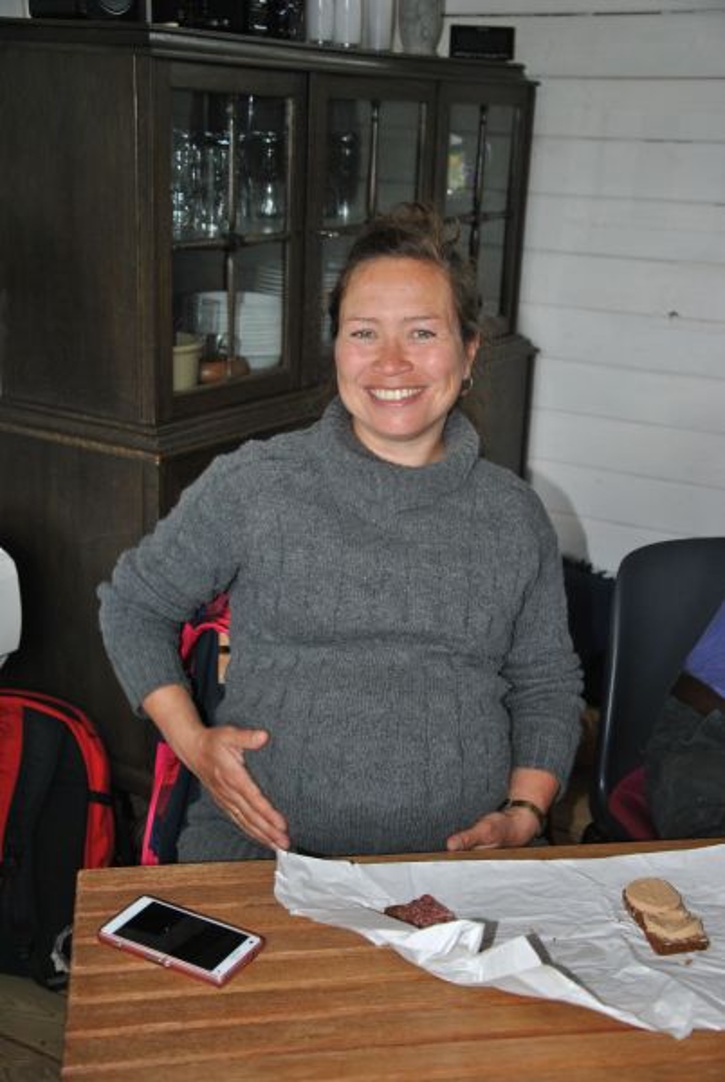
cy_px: 541
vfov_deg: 41.1
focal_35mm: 48
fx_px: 1445
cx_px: 362
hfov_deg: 28.2
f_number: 4.2
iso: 200
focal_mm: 32
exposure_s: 1/60
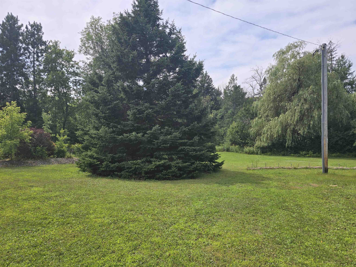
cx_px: 178
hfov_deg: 73.9
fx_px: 237
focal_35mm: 23
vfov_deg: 58.9
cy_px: 134
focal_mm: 6.3
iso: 12
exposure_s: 1/740
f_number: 1.7
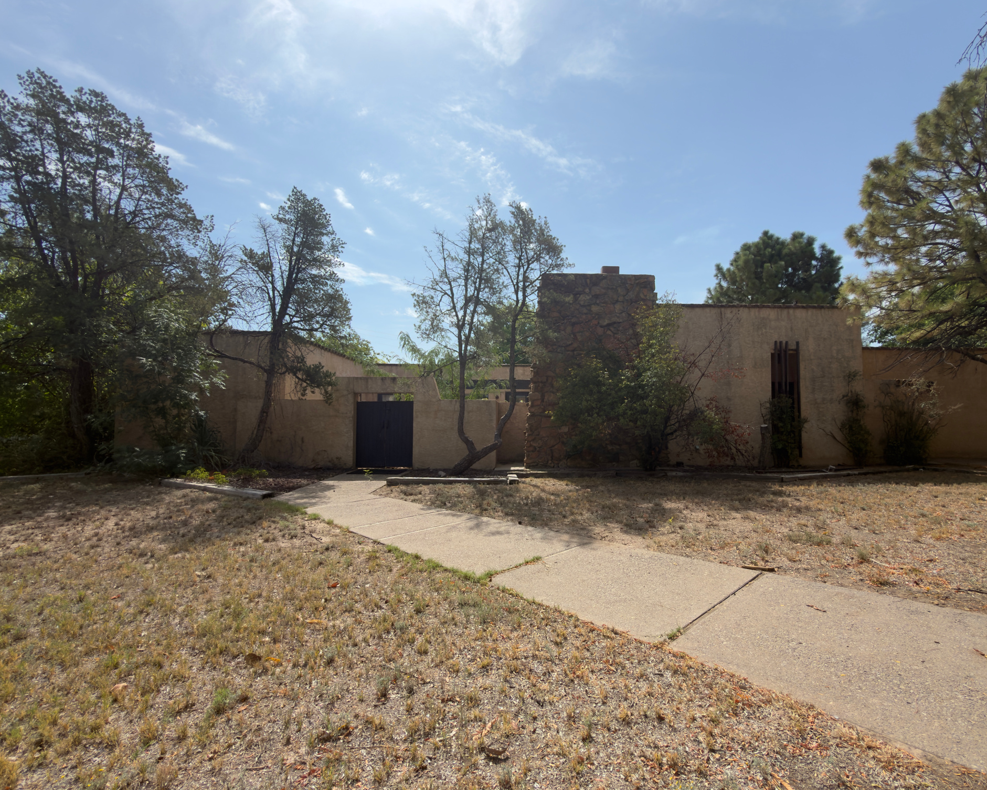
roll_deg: -0.3
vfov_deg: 77.0
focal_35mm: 17
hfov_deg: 89.6
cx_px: 516
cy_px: 396
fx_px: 497
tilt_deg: +3.2
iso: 20
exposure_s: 1/1170
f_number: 2.2
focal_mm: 2.22
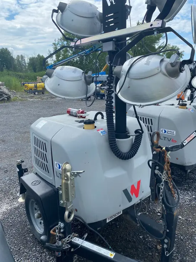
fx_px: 196
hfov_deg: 53.1
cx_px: 98
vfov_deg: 67.3
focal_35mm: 26
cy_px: 131
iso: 32
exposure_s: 1/1412
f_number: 1.8
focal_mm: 4.25
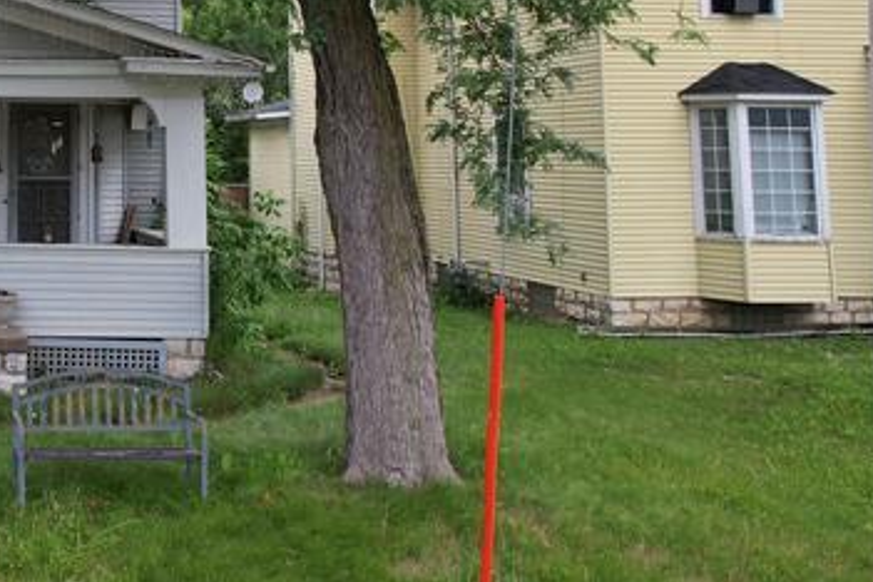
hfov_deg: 37.2
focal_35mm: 47
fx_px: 1140
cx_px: -15
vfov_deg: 27.2
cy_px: 15
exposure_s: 1/500
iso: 100
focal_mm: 8.38
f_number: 2.8
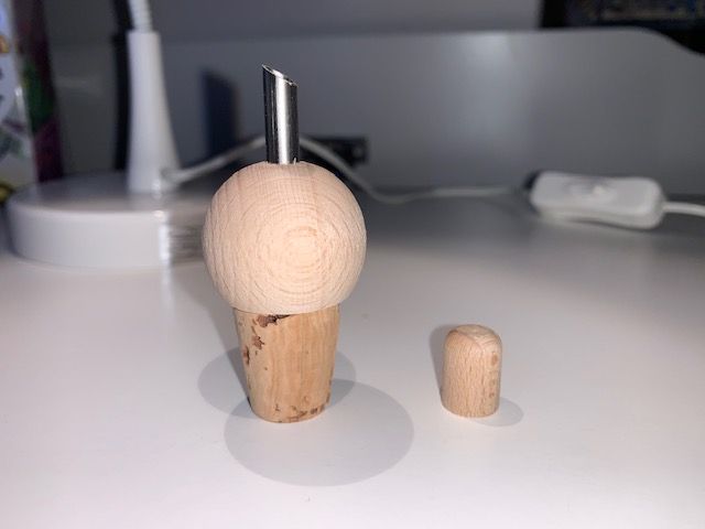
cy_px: 264
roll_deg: +0.4
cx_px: 352
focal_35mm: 26
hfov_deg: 67.3
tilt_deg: -16.9
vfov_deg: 53.1
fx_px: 530
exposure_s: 1/673
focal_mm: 4.25
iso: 25
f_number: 1.8
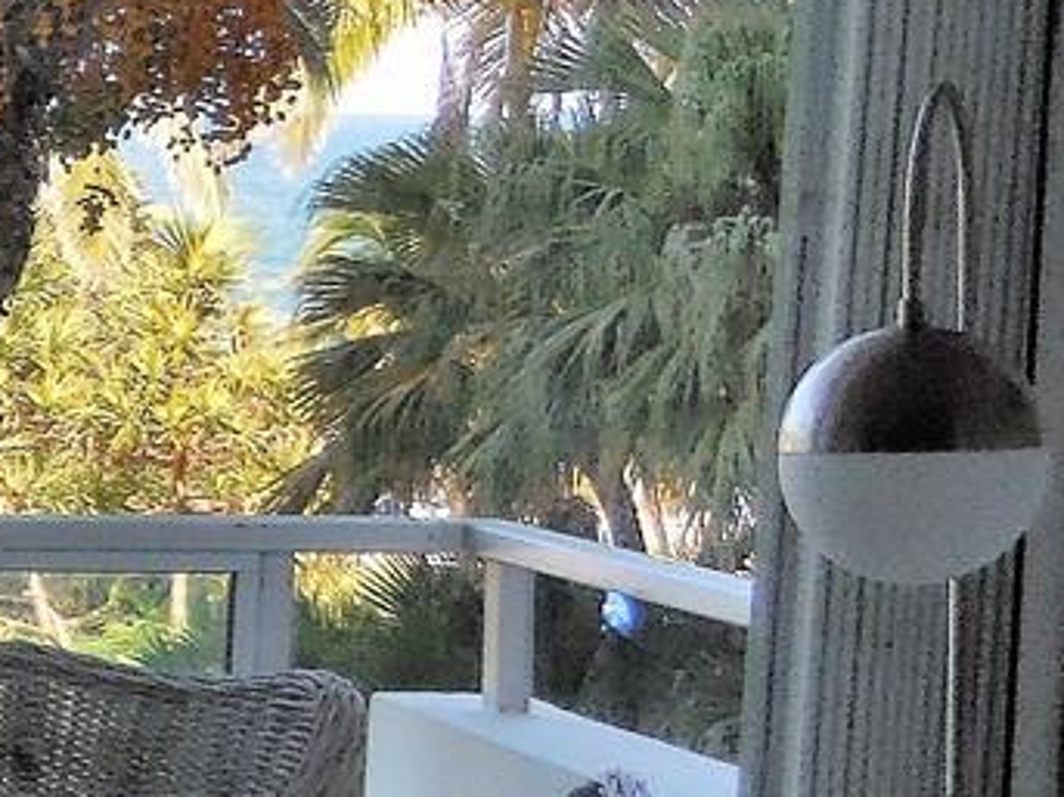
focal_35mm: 154
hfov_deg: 11.5
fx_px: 4732
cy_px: 676
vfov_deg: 9.6
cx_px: -1089
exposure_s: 1/400
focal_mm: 5.9
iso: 125
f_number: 3.7
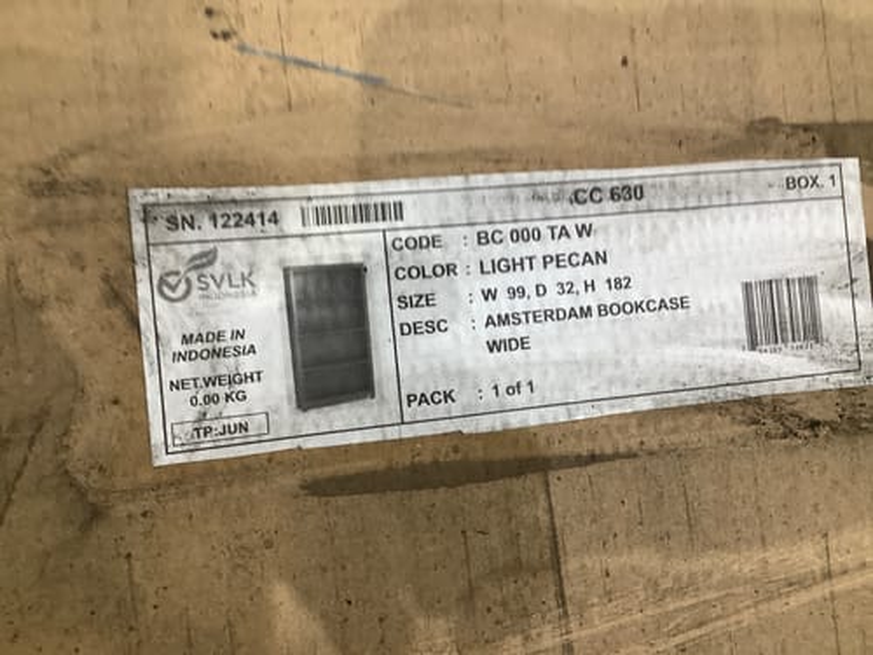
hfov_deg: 58.4
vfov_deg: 45.4
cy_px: 328
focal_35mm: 31
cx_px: 436
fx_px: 782
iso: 125
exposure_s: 1/50
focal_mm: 3.3
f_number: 2.4
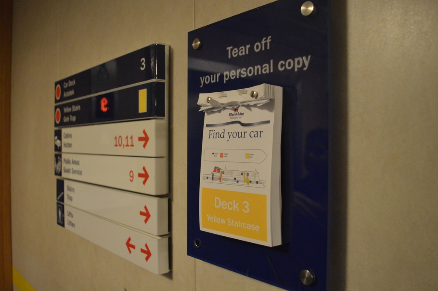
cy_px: 146
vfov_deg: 41.6
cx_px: 219
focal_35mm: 32
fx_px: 383
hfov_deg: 59.5
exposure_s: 1/60
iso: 3200
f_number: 3.8
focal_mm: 21
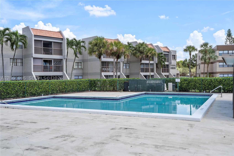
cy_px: 78
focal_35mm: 35
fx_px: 228
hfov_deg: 54.4
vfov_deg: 37.9
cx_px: 117
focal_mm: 35
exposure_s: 1/80
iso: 100
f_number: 10
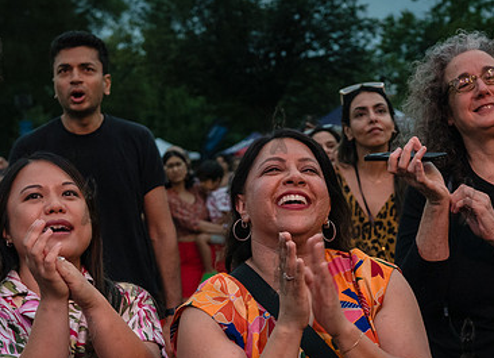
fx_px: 1254
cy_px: 276
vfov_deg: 16.1
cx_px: 321
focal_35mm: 89
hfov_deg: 22.2
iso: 4000
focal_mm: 52
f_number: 4.5
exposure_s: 1/400
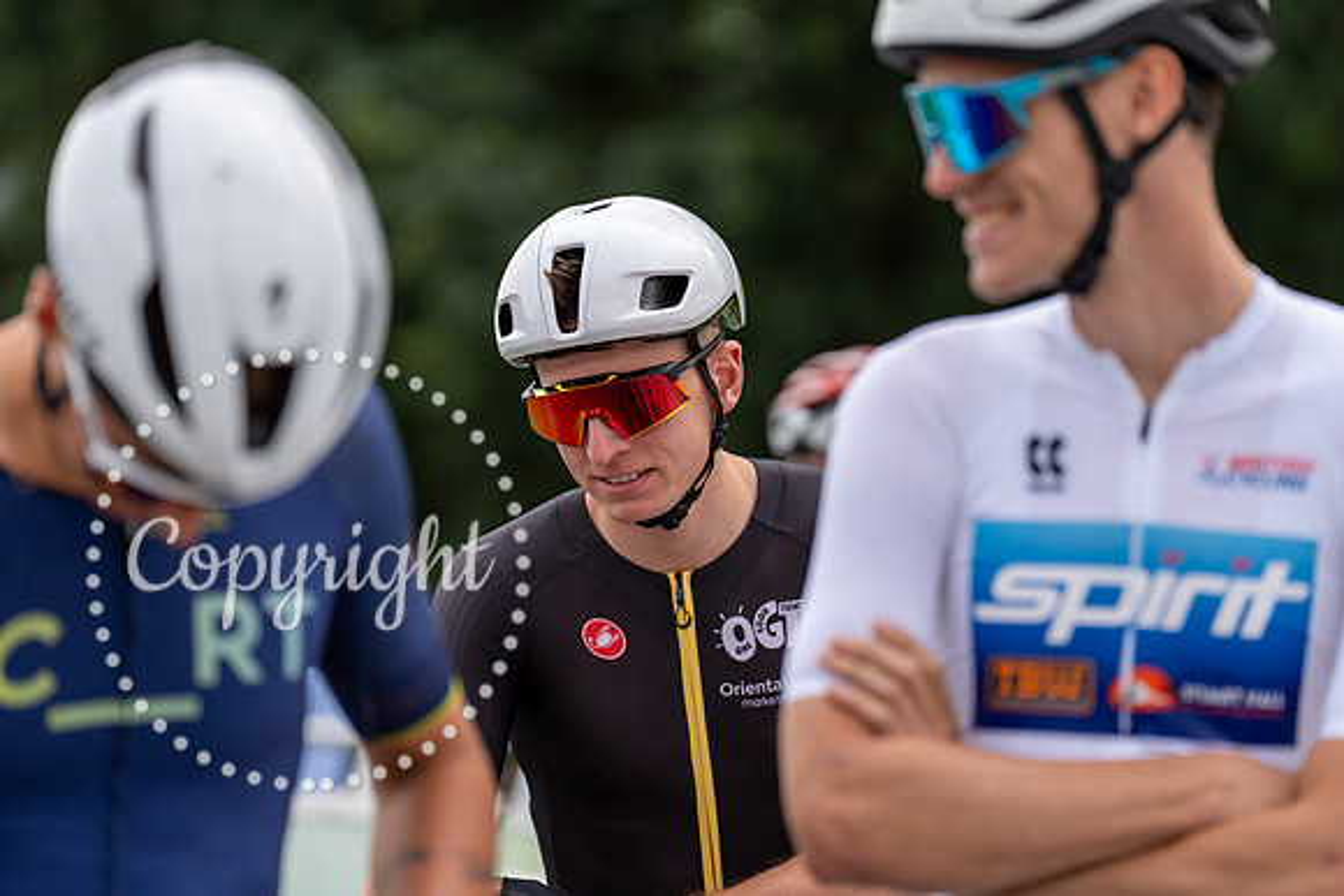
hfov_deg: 10.4
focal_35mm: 197
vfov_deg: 7.0
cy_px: 448
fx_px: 7356
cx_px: 672
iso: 125
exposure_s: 1/800
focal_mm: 197
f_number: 3.5
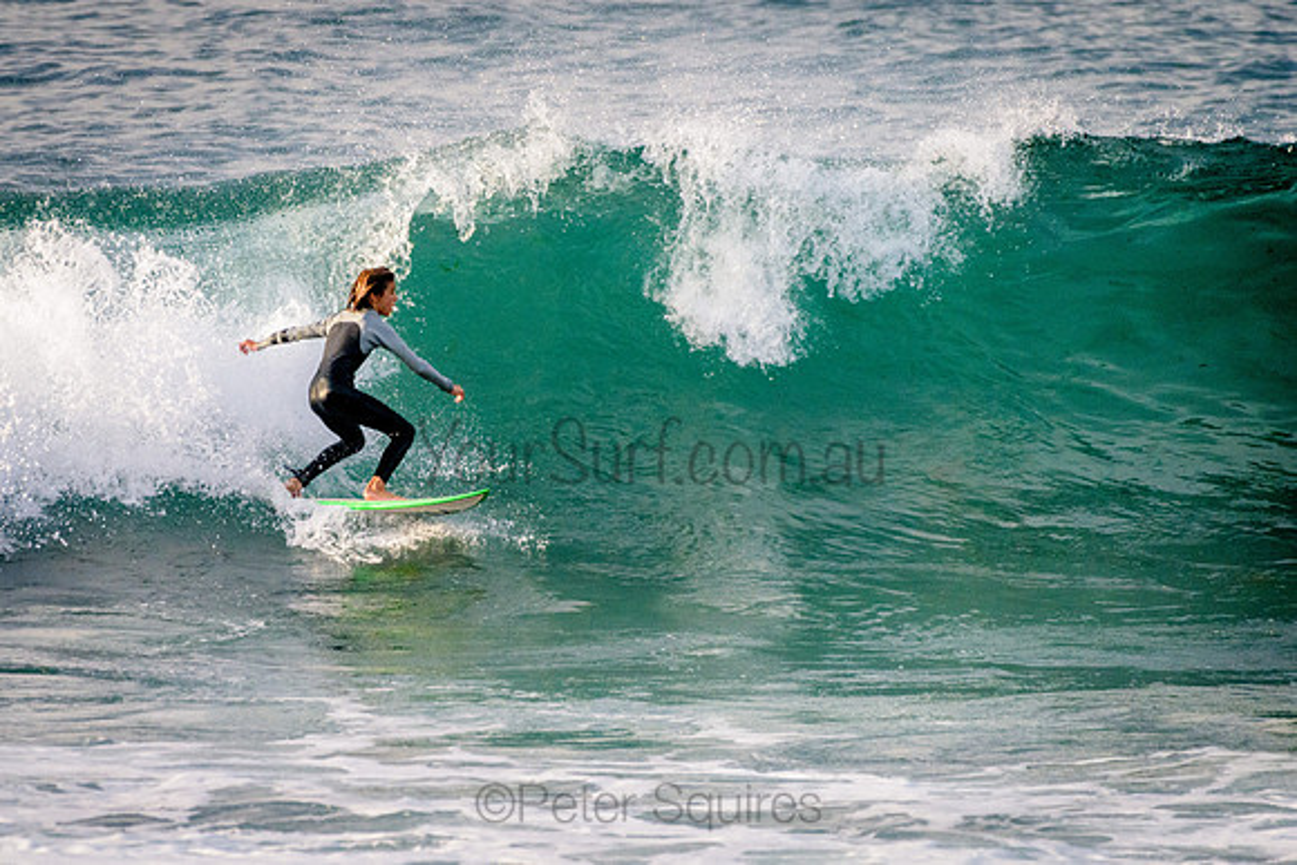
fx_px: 22068
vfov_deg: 2.2
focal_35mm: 612
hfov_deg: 3.4
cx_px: 554
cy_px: 415
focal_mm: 500
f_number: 5.6
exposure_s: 1/1000
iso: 1100
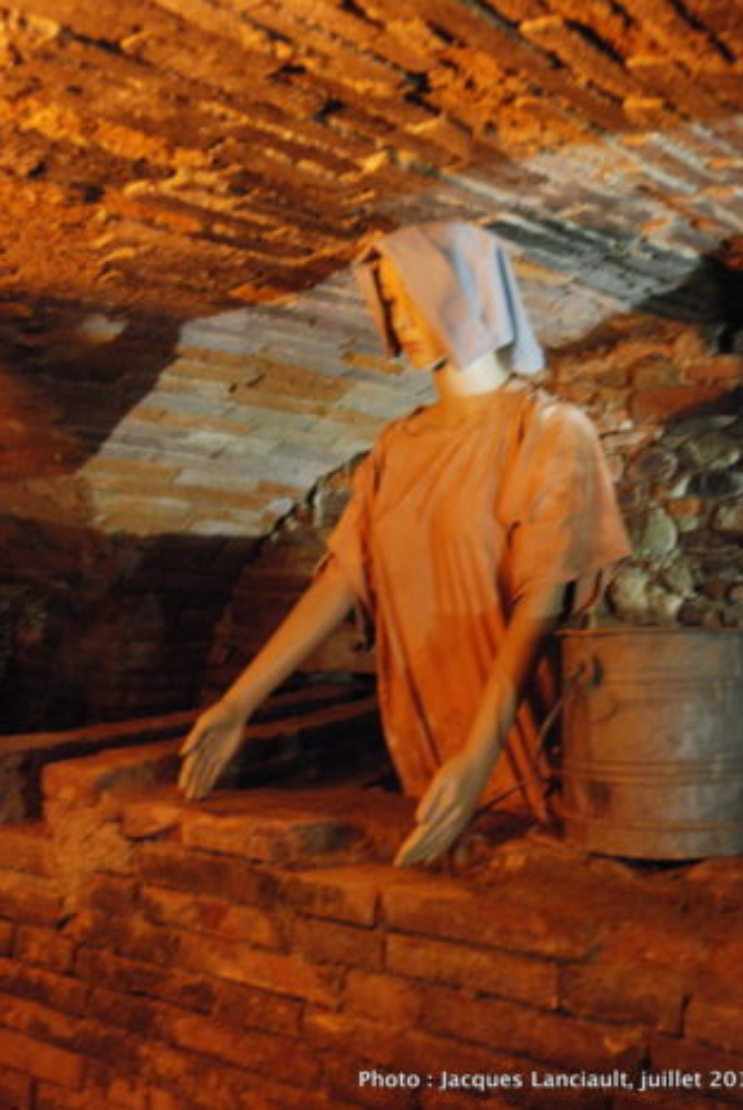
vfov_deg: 47.8
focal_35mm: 41
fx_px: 1251
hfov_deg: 33.1
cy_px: 515
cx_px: 392
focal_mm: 25
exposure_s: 1/4
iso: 1600
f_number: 3.8
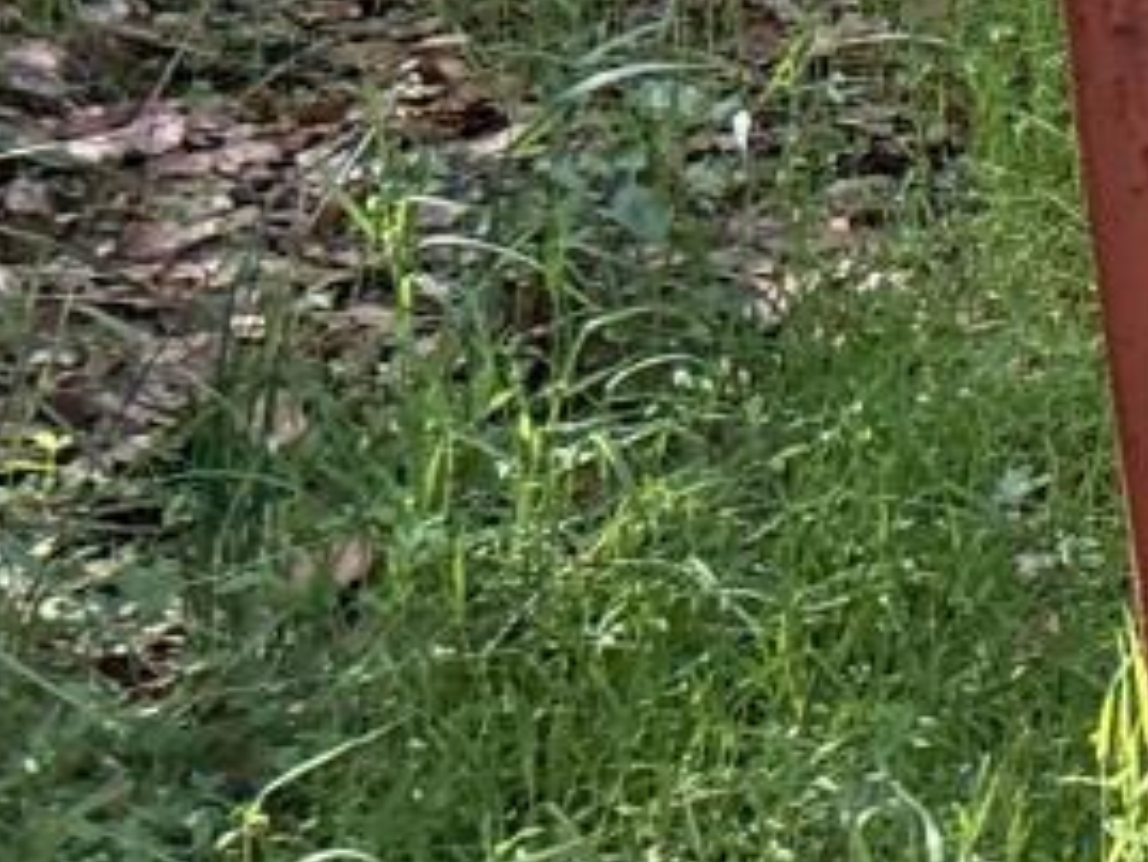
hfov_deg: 13.7
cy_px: -587
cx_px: 2983
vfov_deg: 16.5
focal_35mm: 78
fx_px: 2588
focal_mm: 2.22
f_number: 2.2
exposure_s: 1/159
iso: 50
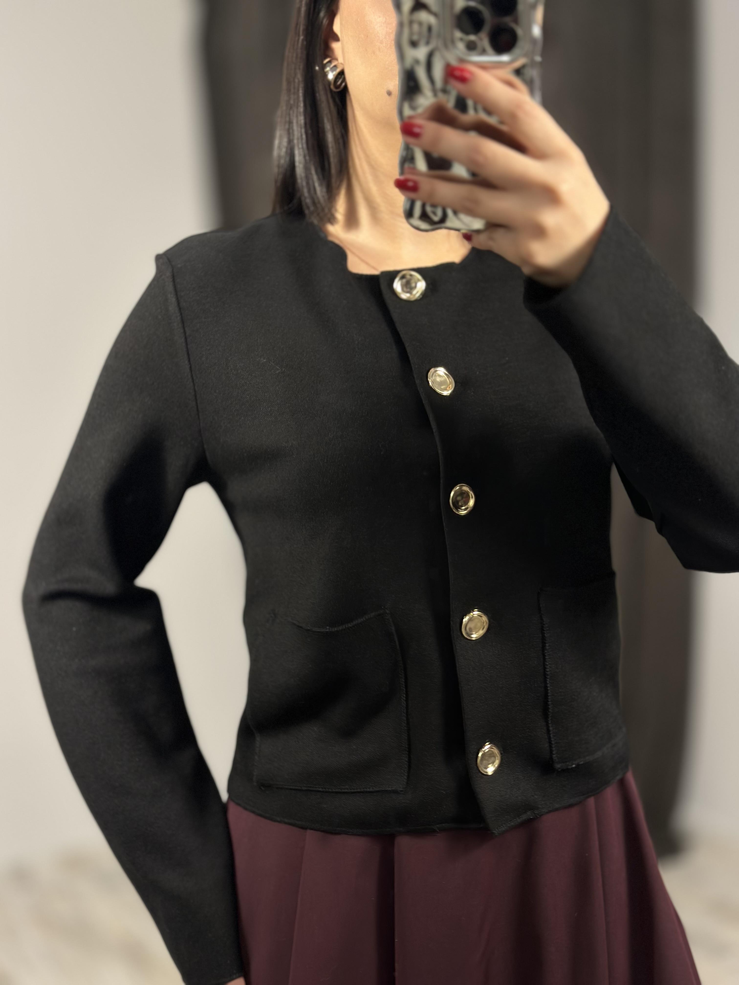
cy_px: 492
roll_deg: +5.6
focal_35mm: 48
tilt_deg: -30.0
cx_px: 370
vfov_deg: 39.7
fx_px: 1366
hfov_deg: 30.3
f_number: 1.78
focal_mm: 6.86
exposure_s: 1/50
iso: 160
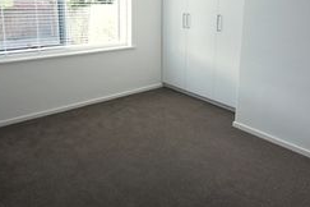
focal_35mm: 29
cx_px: 143
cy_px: 52
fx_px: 250
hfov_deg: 63.6
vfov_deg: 43.5
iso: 280
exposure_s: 1/30
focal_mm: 10
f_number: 4
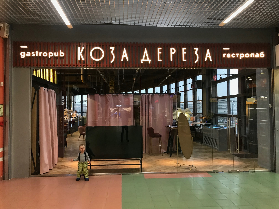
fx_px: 226
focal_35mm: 28
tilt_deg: +2.7
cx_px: 140
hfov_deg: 63.4
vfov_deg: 49.7
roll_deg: +1.2
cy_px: 104
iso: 40
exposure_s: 1/25
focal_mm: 3.99
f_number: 1.8
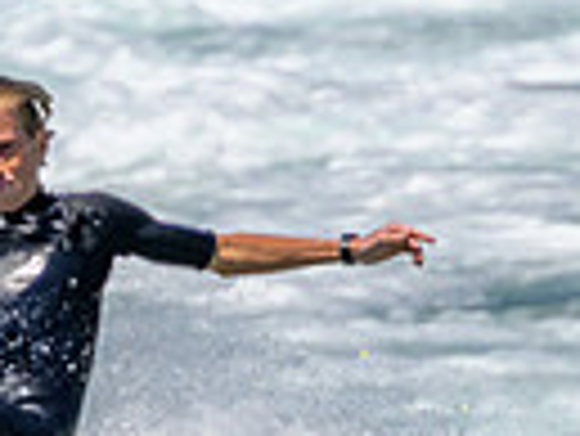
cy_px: 728
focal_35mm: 4762
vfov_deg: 0.3
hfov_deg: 0.4
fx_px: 79863
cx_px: 521
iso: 560
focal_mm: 800
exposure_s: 1/2000
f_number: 11
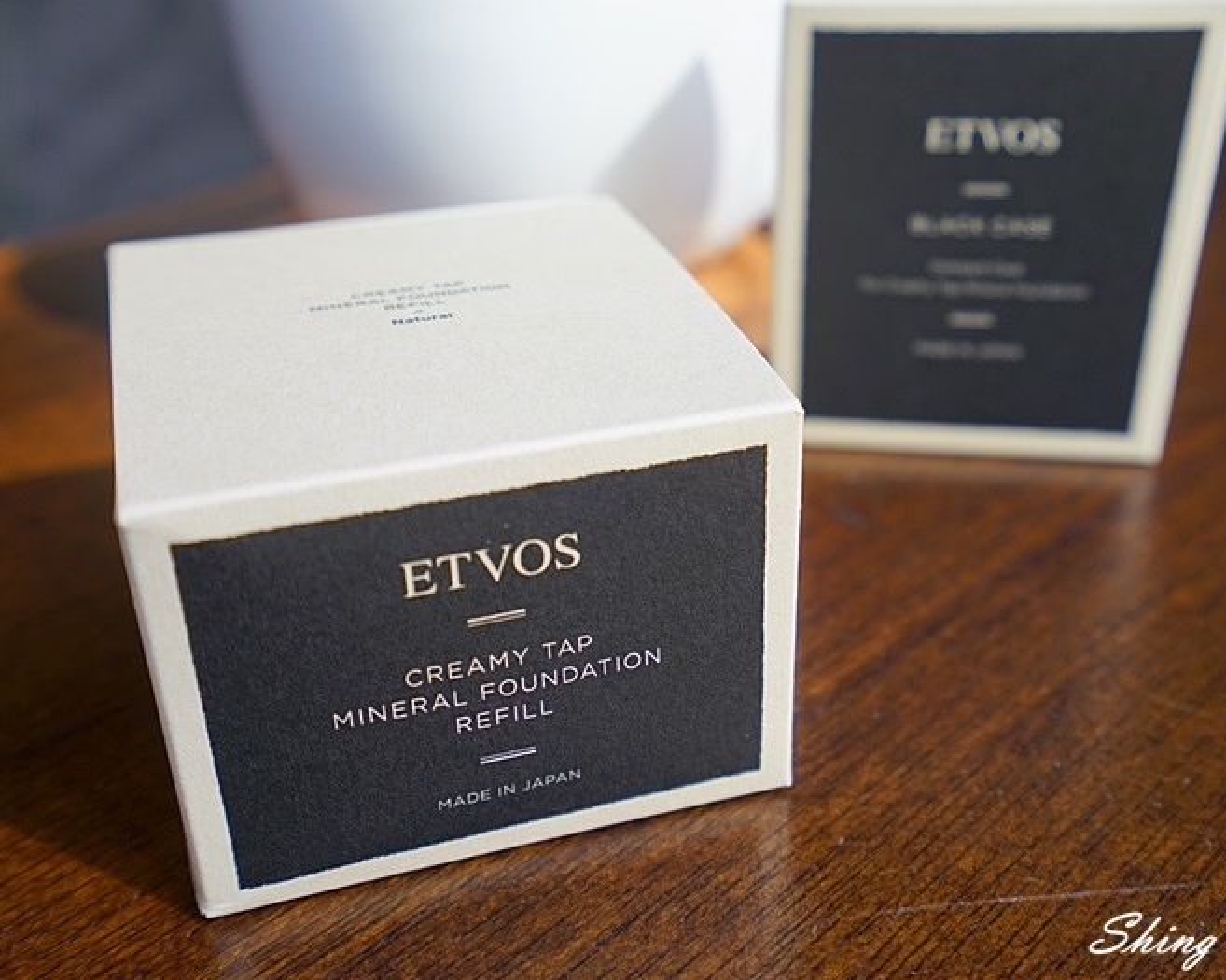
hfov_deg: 45.8
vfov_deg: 37.3
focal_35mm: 40
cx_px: 627
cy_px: 494
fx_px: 1451
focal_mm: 35
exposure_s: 1/60
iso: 250
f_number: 5.6
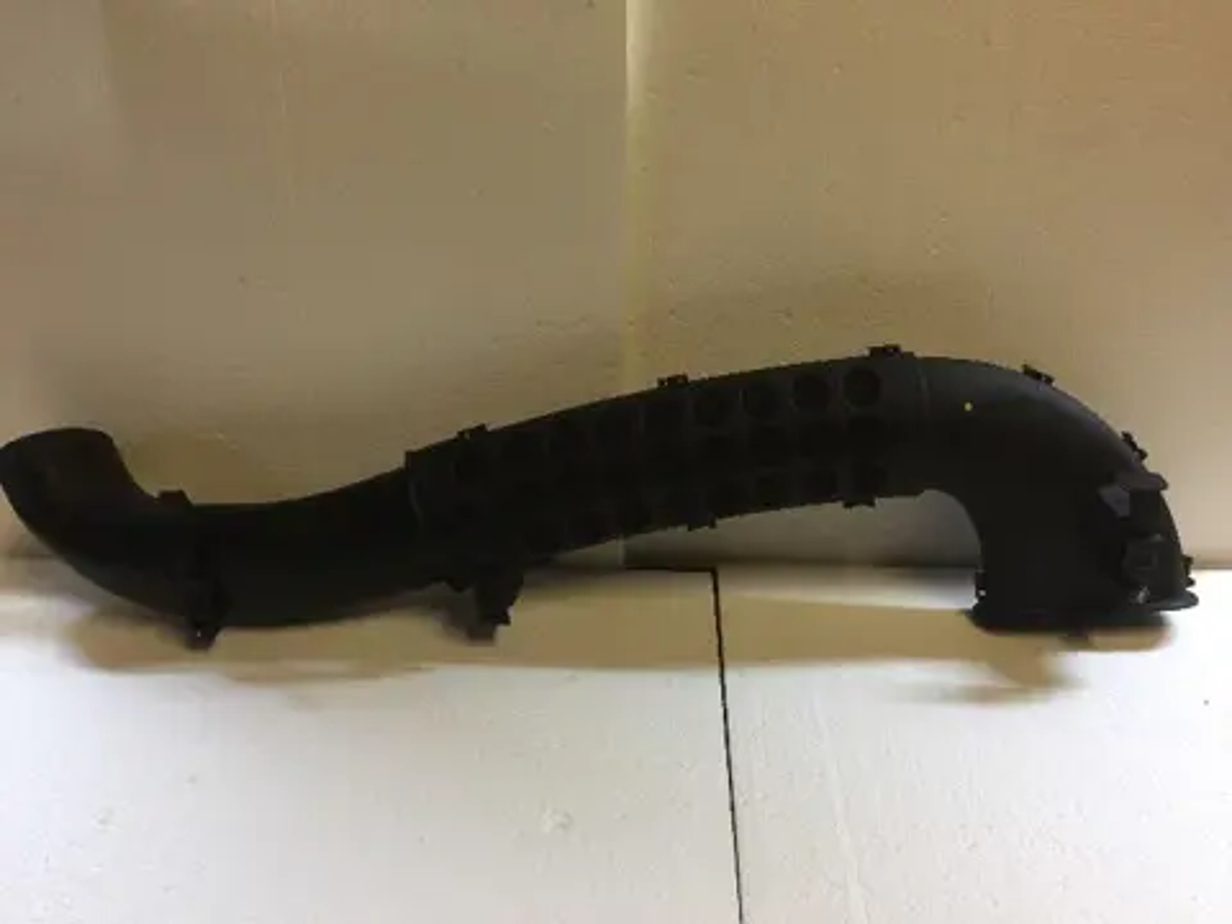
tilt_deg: -29.1
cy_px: 462
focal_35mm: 29
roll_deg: +0.0
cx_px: 616
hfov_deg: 61.7
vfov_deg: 48.2
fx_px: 1032
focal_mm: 4.15
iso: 125
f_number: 2.2
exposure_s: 1/33
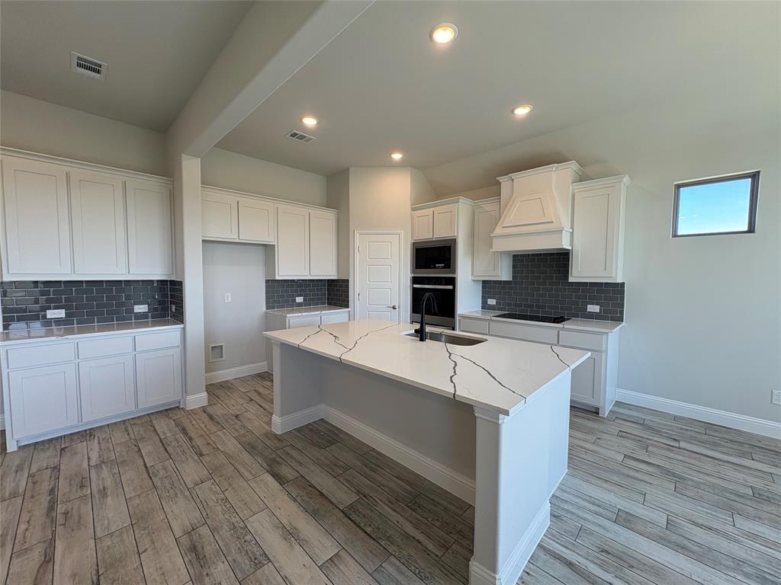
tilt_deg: -3.3
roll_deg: -0.4
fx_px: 316
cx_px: 390
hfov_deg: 102.1
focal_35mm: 14
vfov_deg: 85.7
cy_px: 292
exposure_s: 1/120
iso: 64
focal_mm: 2.22
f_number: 2.2
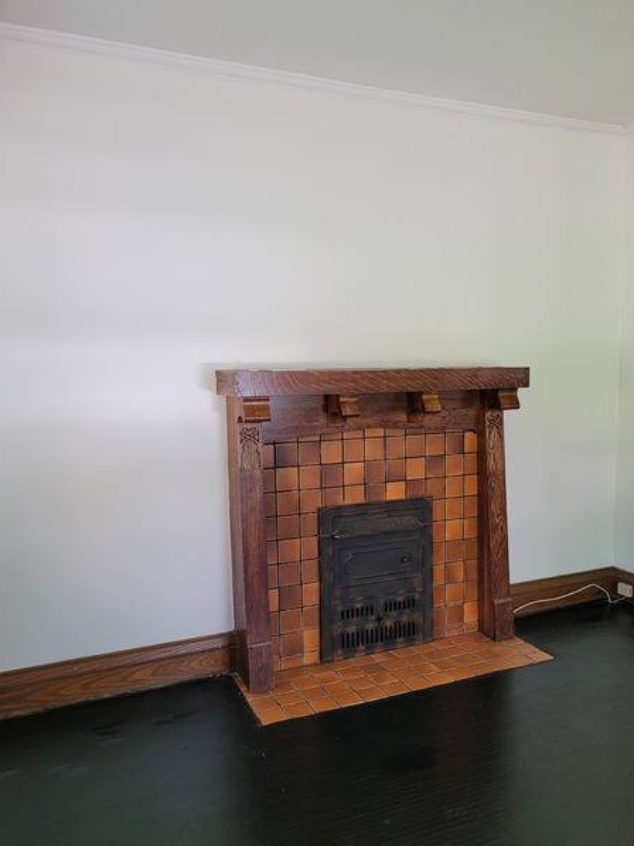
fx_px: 709
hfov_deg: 48.1
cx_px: 348
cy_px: 446
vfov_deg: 61.6
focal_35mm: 29
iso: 200
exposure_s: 1/60
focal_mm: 5.4
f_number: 1.8
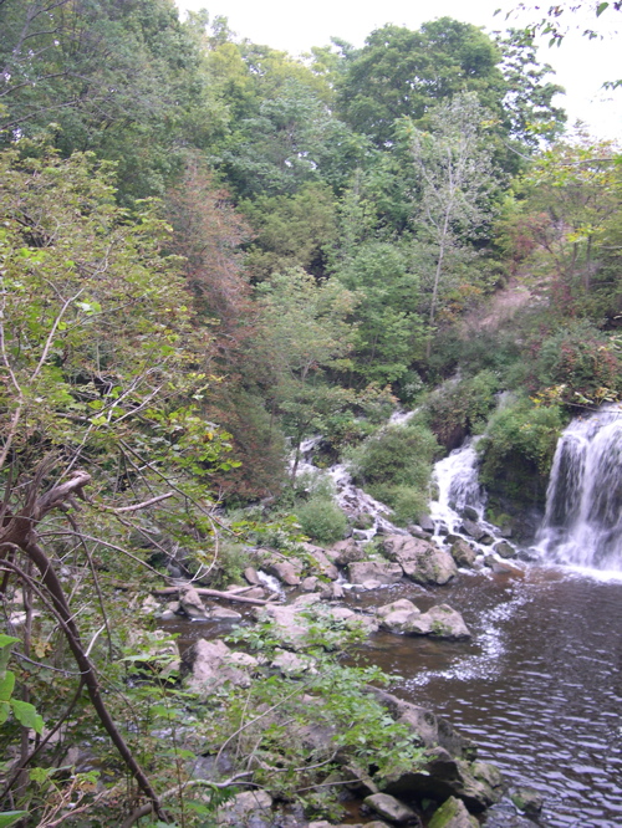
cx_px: 311
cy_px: 414
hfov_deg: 37.7
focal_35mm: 38
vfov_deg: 49.0
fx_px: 910
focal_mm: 8
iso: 112
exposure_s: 1/30
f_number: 2.8
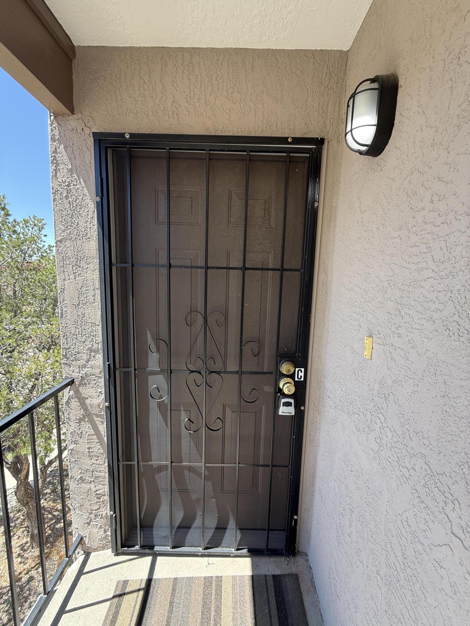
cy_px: 313
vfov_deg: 102.1
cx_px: 235
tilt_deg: -7.3
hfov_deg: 85.7
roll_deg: -0.3
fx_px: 253
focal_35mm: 14
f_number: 2.2
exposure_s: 1/136
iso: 64
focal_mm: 2.22
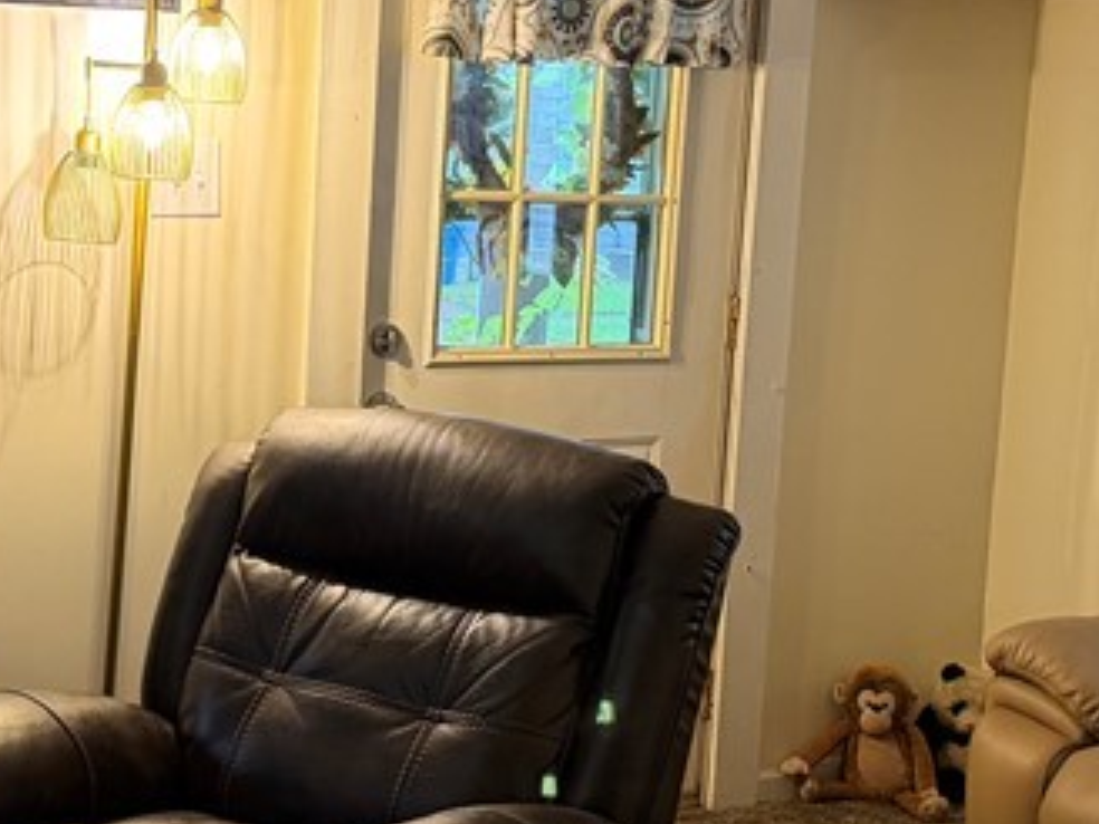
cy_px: 415
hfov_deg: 25.9
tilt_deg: -8.9
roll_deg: -3.1
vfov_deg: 19.6
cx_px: 382
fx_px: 2381
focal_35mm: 75
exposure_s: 1/60
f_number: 1.78
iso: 500
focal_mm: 6.76
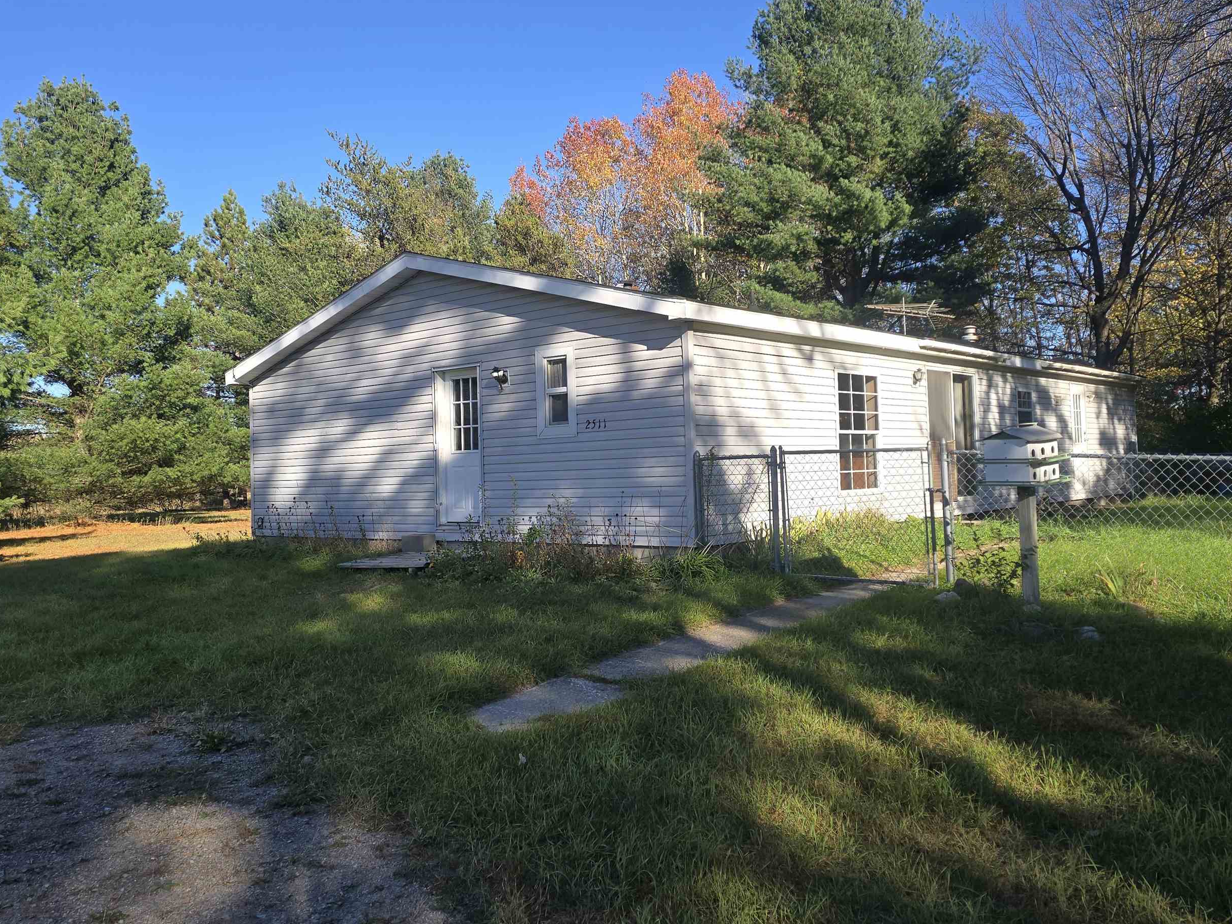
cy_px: 440
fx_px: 1032
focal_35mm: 29
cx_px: 604
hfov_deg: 61.7
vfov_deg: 48.2
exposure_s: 1/393
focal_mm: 6.3
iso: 12
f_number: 1.7
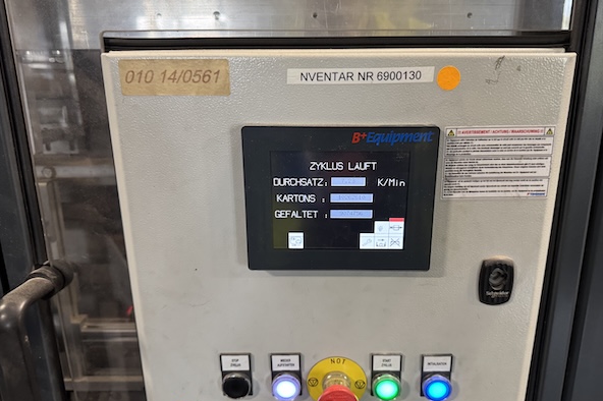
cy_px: 212
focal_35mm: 27
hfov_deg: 67.4
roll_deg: +0.0
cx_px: 318
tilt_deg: -14.9
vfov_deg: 47.9
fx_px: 452
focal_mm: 6.76
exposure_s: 1/50
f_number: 1.78
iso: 320
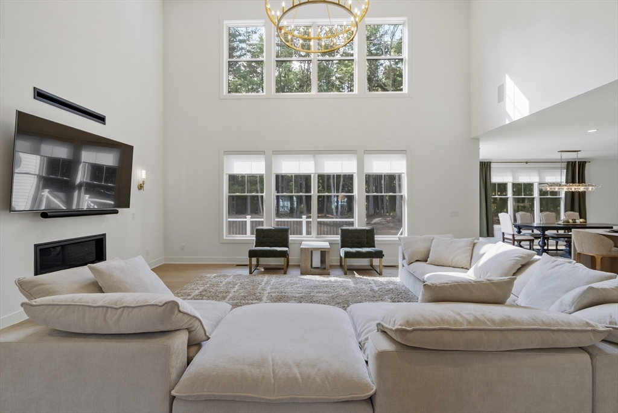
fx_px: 258
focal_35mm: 15
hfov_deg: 100.4
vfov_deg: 77.3
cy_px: 206
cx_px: 309
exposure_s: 1/6
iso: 320
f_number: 8
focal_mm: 10
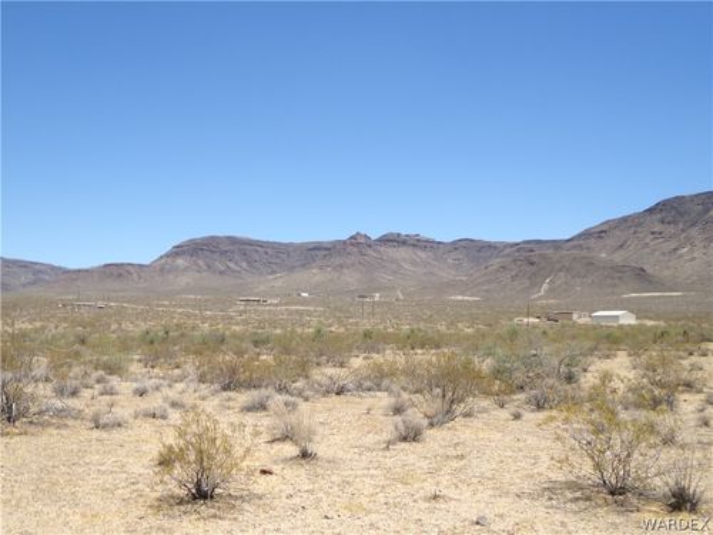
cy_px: 268
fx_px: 762
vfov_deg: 38.7
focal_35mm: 37
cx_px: 356
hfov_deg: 50.1
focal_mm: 6.6
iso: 100
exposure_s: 1/75
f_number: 11.85
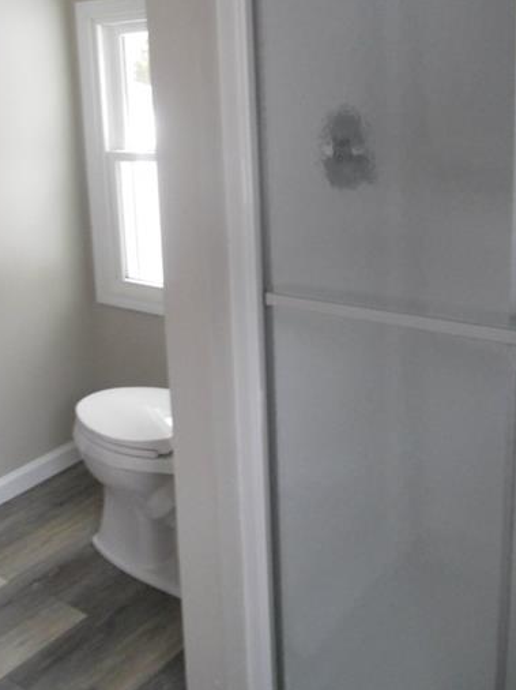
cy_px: 236
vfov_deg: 45.2
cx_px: 245
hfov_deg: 35.1
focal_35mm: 41
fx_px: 816
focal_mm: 4.9
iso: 400
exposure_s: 1/20
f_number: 3.2
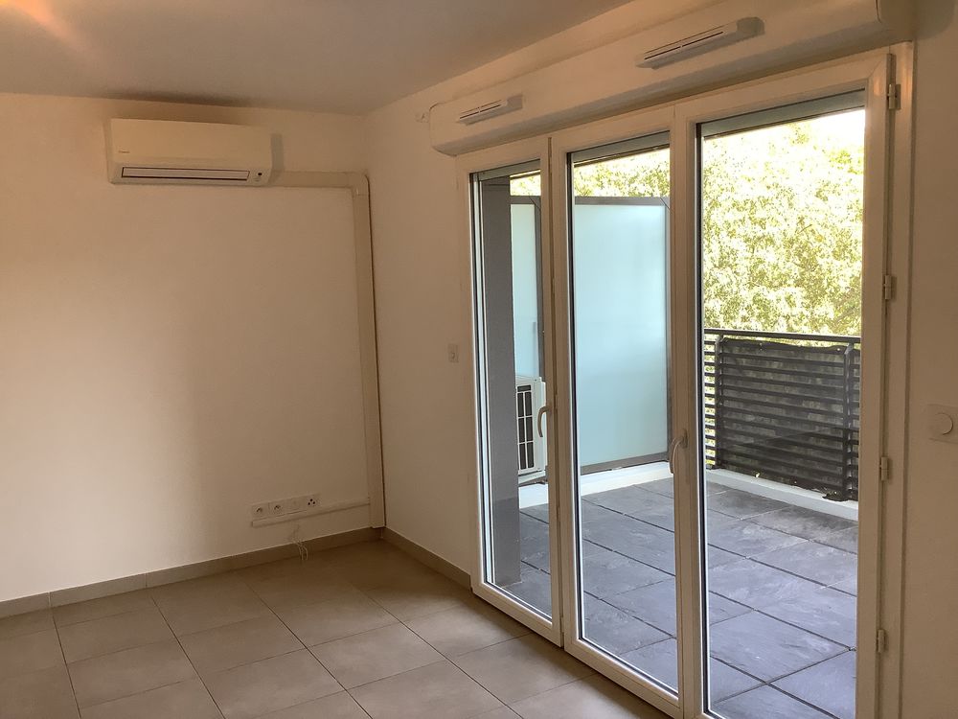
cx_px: 479
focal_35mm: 31
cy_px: 360
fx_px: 858
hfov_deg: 58.4
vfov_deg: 45.4
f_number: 2.4
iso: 64
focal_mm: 3.3
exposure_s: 1/100
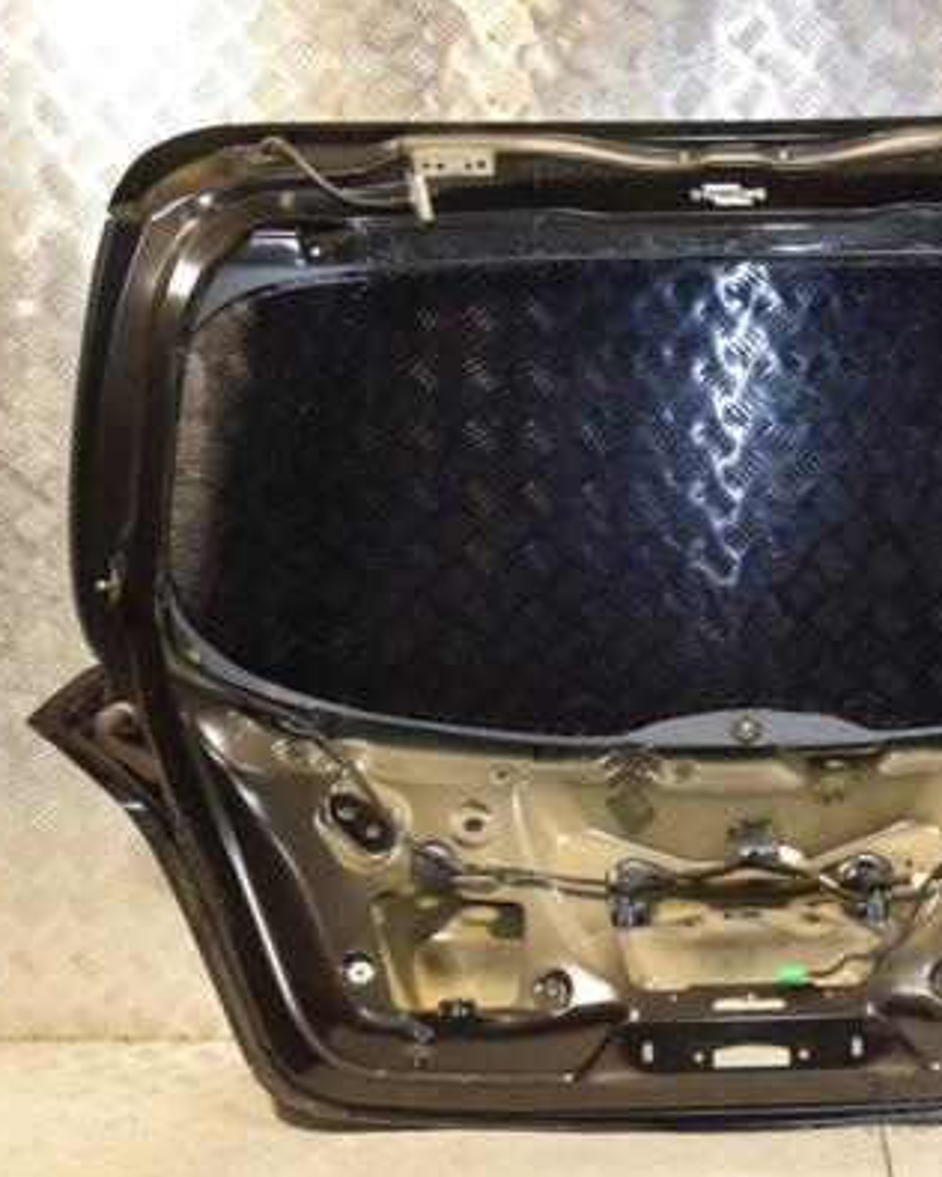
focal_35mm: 47
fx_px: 1638
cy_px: 593
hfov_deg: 30.9
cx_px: 808
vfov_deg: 39.5
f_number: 5
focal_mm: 22
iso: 800
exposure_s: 1/160
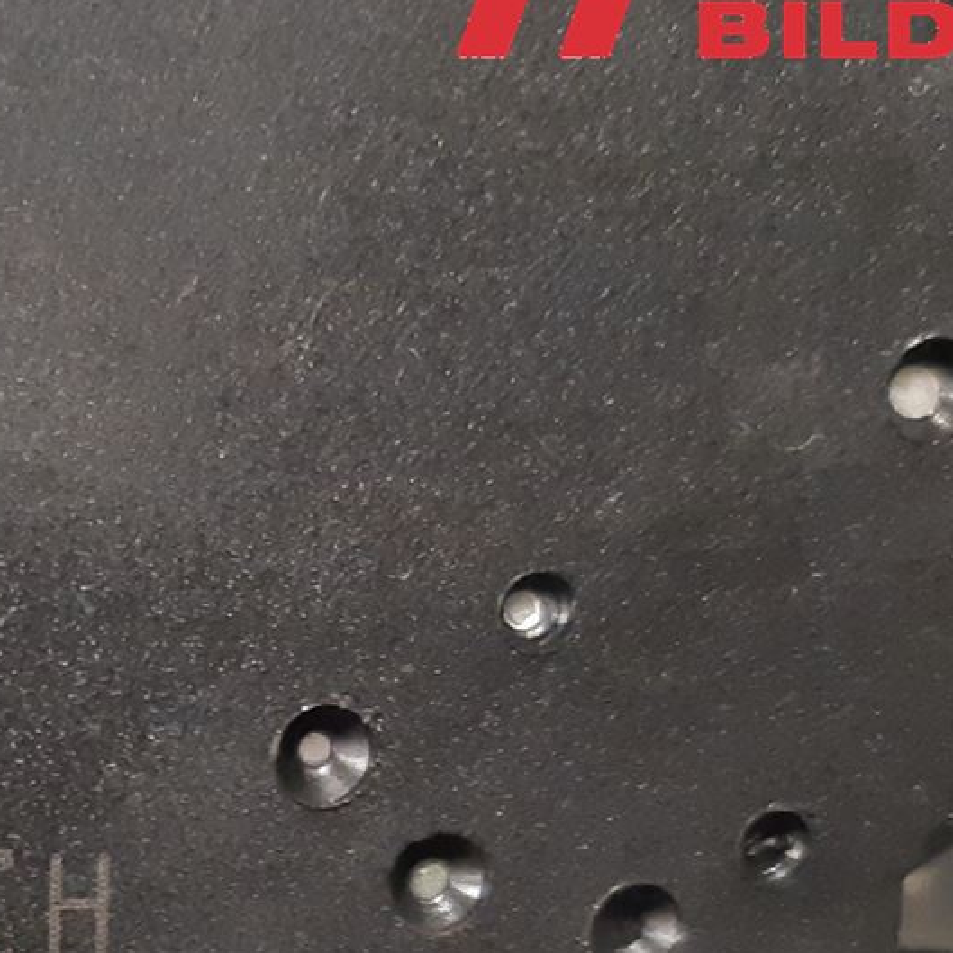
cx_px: -283
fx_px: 2772
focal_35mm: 89
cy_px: 1137
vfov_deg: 18.5
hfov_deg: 18.2
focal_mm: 3.93
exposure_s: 1/25
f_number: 1.7
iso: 320
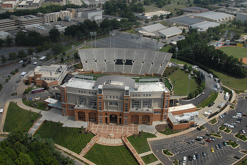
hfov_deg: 53.1
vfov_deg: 37.0
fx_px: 247
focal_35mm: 36
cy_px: 82
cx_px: 124
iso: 400
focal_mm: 24
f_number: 14
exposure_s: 1/640
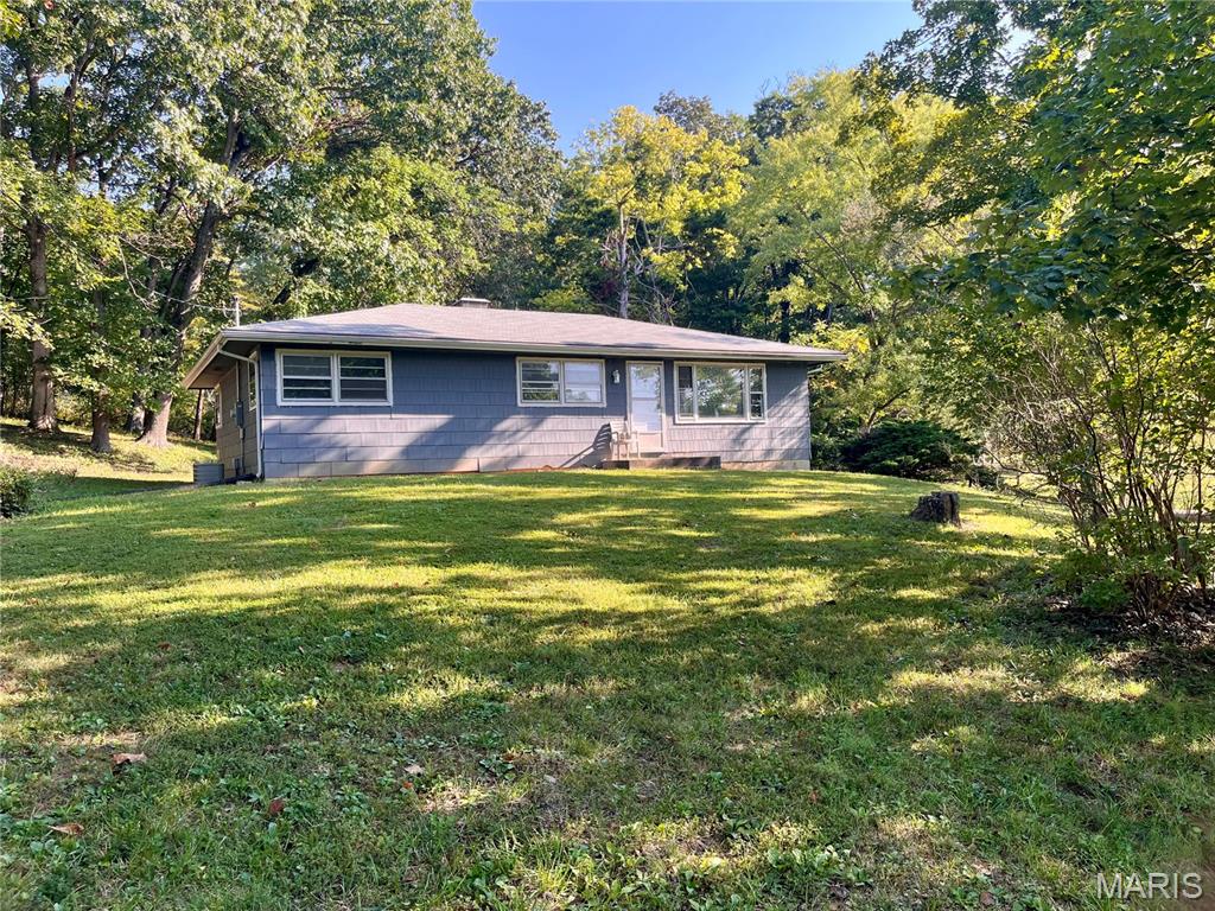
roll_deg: +2.6
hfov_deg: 67.3
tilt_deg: +1.3
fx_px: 913
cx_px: 608
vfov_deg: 53.1
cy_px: 456
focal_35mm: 26
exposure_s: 1/418
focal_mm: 5.1
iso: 50
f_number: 1.6
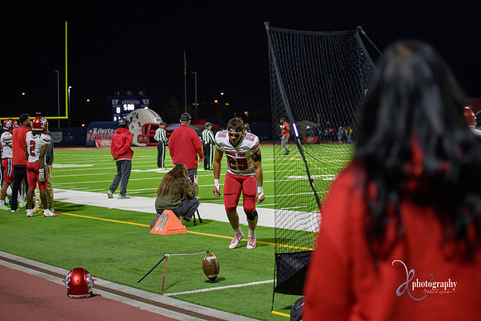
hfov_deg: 28.8
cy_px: 160
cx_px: 240
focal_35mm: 70
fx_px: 935
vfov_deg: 19.5
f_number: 2.8
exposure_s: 1/320
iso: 1250
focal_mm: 70
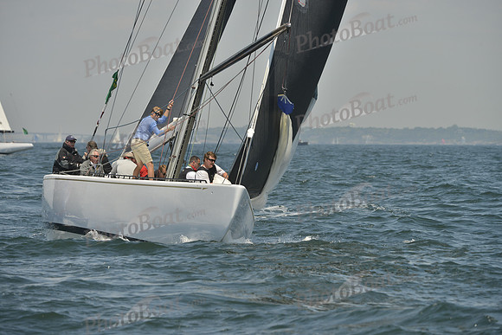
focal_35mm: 280
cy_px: 168
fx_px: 3905
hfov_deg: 7.4
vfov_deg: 4.9
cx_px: 251
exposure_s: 1/1250
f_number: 8
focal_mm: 280
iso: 280
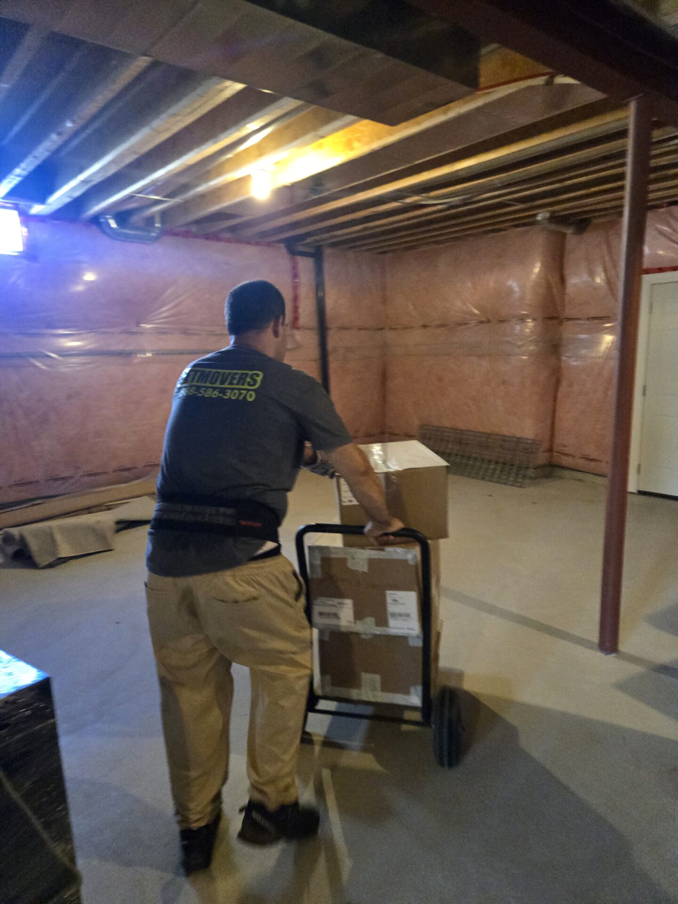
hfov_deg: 58.9
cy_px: 452
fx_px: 601
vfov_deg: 73.9
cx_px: 339
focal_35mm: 23
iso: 1600
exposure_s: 1/60
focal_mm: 5.4
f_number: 1.8
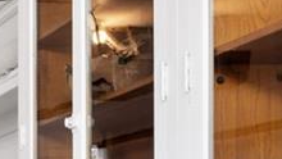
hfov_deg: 14.0
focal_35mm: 122
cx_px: -324
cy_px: 260
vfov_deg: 9.6
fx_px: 913
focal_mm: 16
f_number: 8
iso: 100
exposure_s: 1/2.5
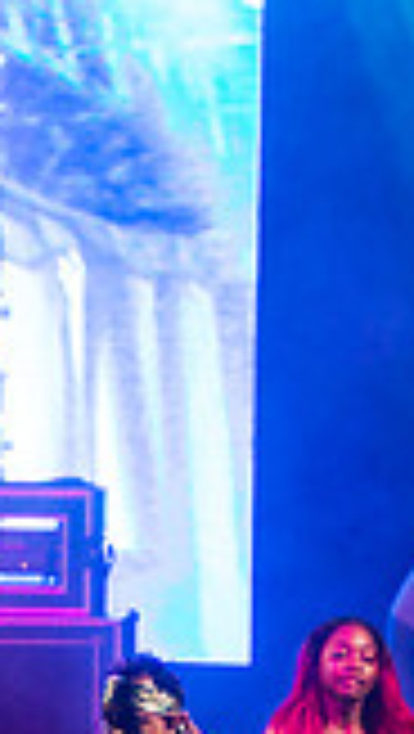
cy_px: 639
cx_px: 238
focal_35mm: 1081
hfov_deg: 1.1
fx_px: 21042
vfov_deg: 2.0
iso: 3200
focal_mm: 290
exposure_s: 1/200
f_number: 5.6
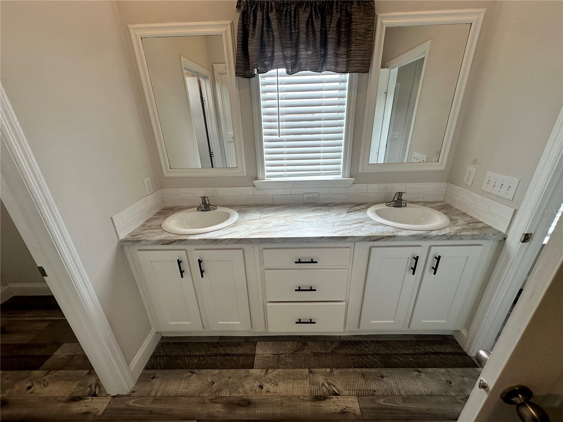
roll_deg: +1.2
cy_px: 211
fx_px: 228
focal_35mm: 14
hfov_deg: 102.1
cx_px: 282
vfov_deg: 85.7
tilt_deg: -22.2
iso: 40
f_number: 2.2
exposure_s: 1/204
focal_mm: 2.22
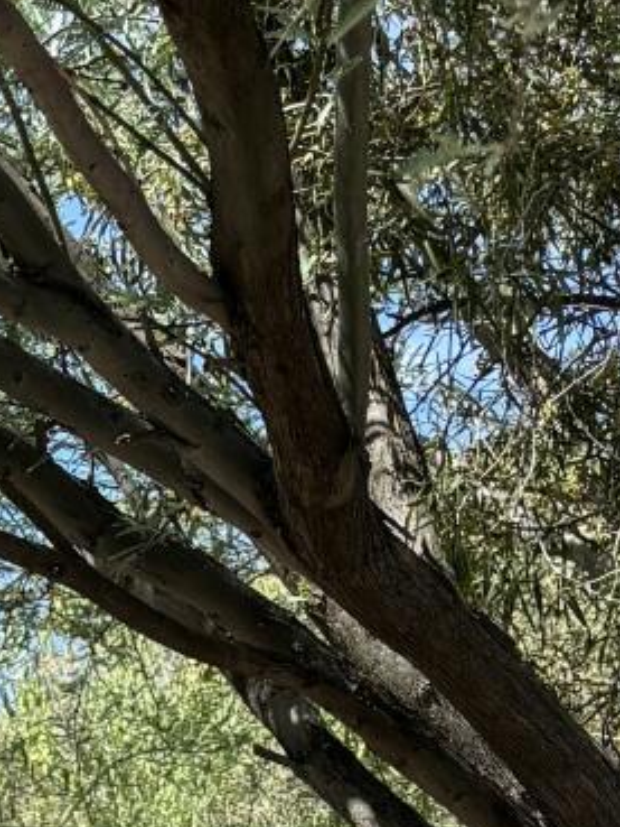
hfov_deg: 10.4
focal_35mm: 141
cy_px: 1809
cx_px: 698
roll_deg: -2.9
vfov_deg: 12.0
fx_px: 3365
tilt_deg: -8.0
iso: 50
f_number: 1.6
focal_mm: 5.96
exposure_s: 1/1263
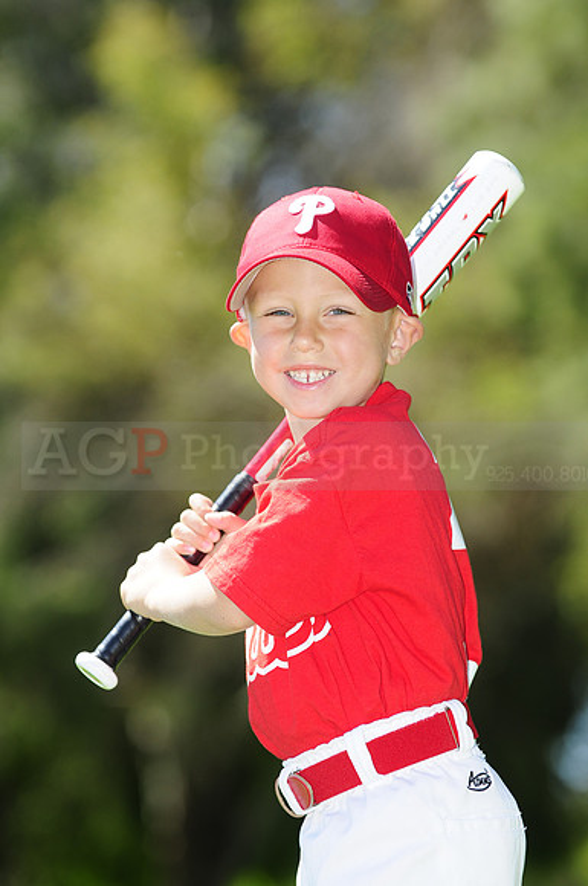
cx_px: 294
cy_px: 443
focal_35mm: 195
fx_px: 4791
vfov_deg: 10.6
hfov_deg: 7.0
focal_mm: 130
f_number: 3.5
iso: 200
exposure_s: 1/1000
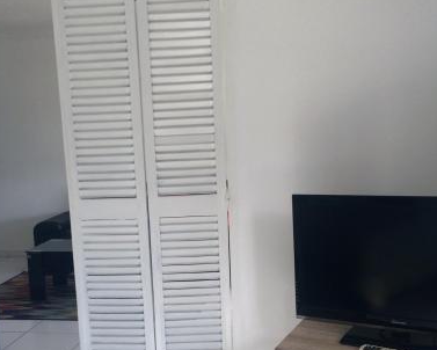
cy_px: 235
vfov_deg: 31.2
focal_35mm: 48
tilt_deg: -10.8
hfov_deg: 38.7
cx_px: 190
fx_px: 621
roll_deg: +3.8
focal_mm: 4.15
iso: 40
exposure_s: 1/60
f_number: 2.2
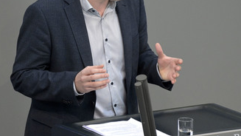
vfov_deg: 2.0
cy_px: 30
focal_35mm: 606
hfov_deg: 3.6
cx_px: 91
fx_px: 3873
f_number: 5.6
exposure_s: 1/320
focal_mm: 420
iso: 8000
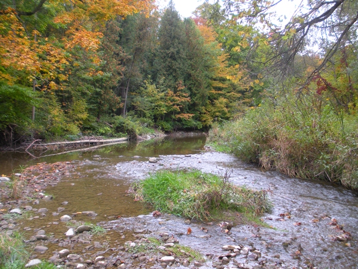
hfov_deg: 51.4
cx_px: 179
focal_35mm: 36
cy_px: 134
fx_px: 372
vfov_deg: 39.7
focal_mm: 6.3
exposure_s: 1/56.7
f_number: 3.5
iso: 80
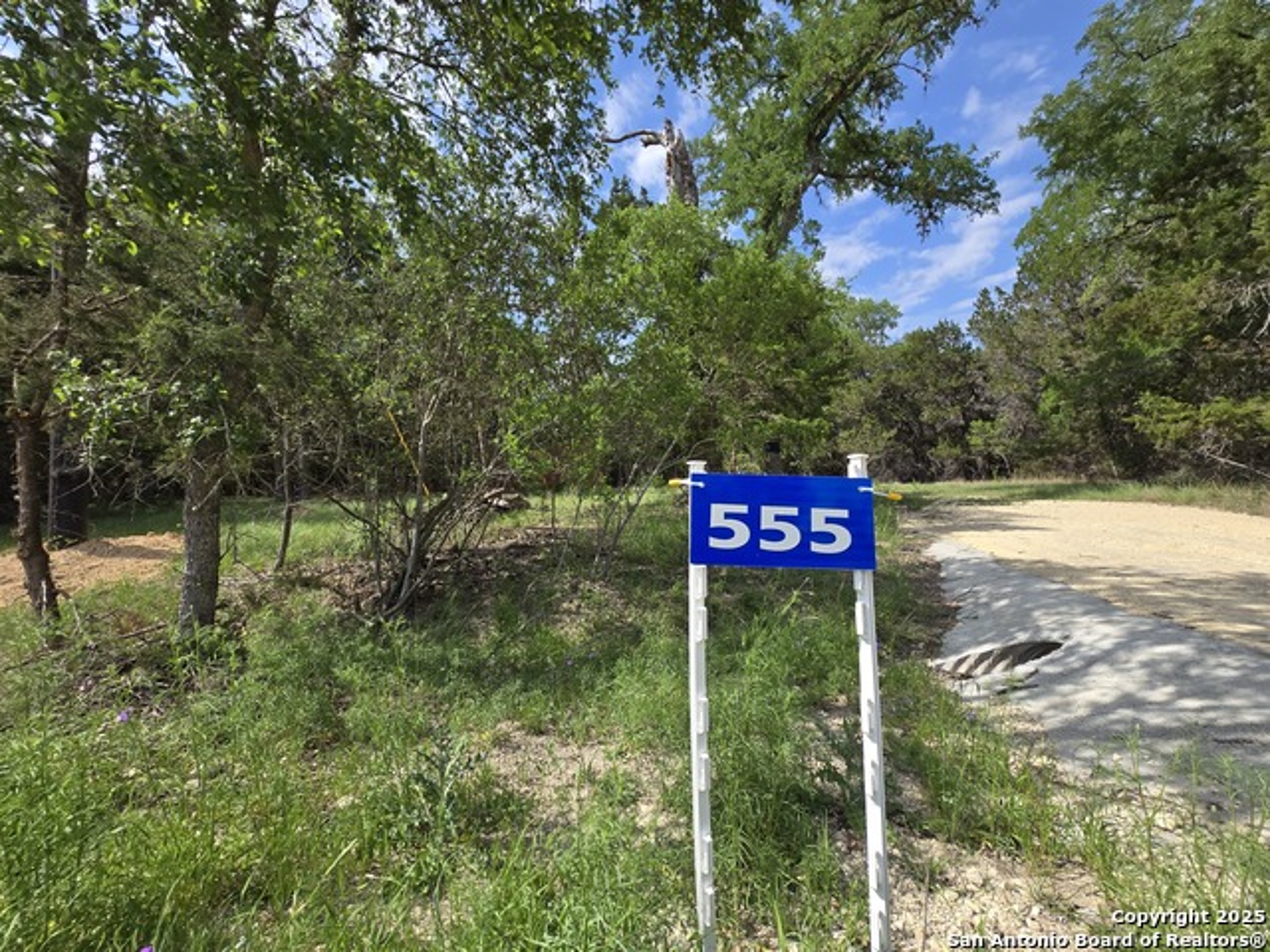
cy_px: 476
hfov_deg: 106.2
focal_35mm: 13
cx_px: 635
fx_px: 477
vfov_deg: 89.9
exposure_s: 1/965
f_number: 2.2
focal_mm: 1.7
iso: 25
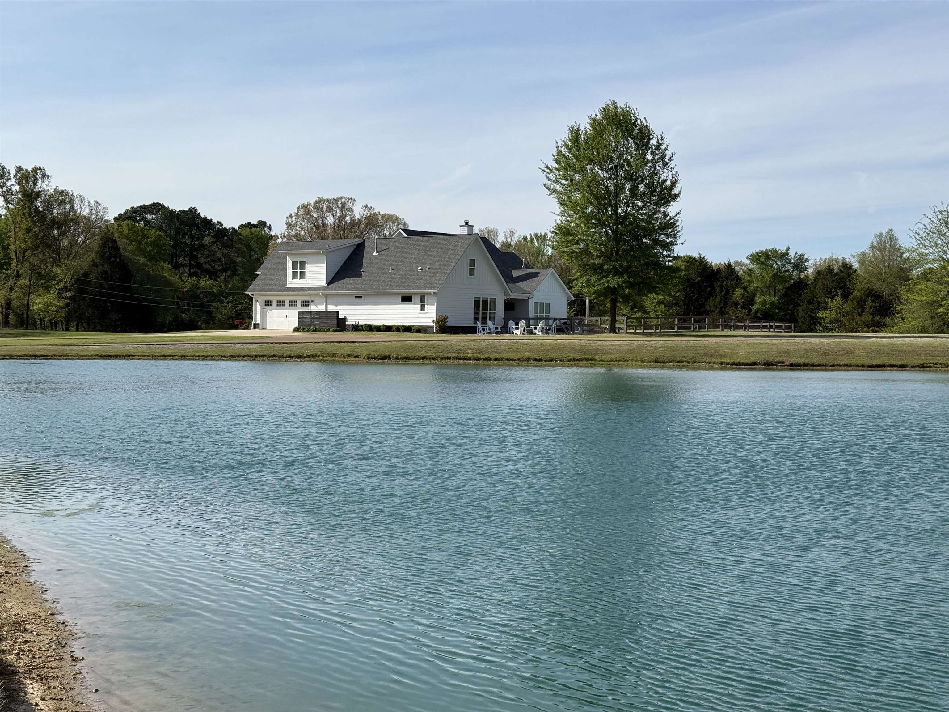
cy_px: 356
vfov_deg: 30.3
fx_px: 1316
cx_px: 474
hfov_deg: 39.7
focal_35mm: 48
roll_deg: -0.7
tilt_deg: -1.3
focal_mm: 6.76
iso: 64
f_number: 1.78
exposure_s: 1/6536
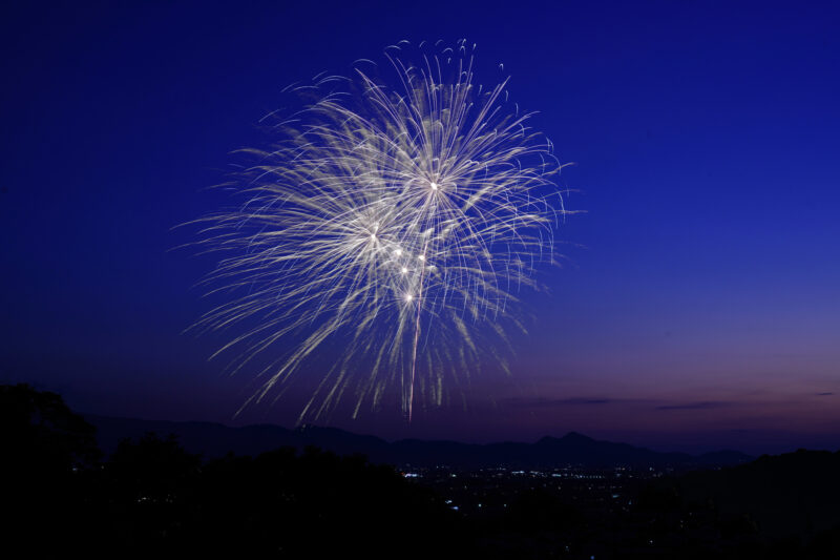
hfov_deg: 39.6
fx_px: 1166
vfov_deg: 27.0
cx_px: 420
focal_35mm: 50
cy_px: 280
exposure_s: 1/1.43
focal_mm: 50
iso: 100
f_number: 11
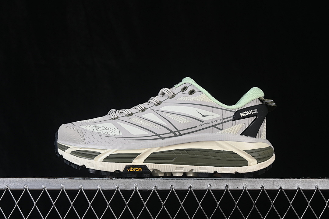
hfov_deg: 27.0
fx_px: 685
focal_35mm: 75
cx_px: 164
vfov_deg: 18.2
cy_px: 110
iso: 160
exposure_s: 1/80
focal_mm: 50
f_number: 8
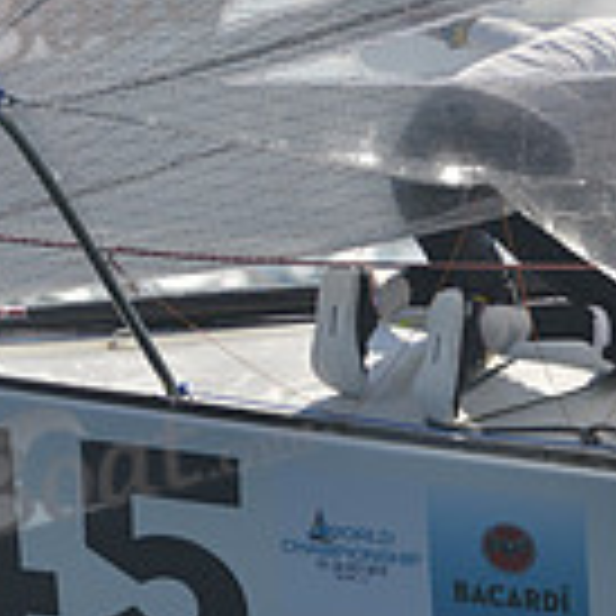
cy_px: 205
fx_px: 19529
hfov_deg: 1.8
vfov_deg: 1.8
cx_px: 553
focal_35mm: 970
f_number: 4
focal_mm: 270
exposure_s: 1/3200
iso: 200
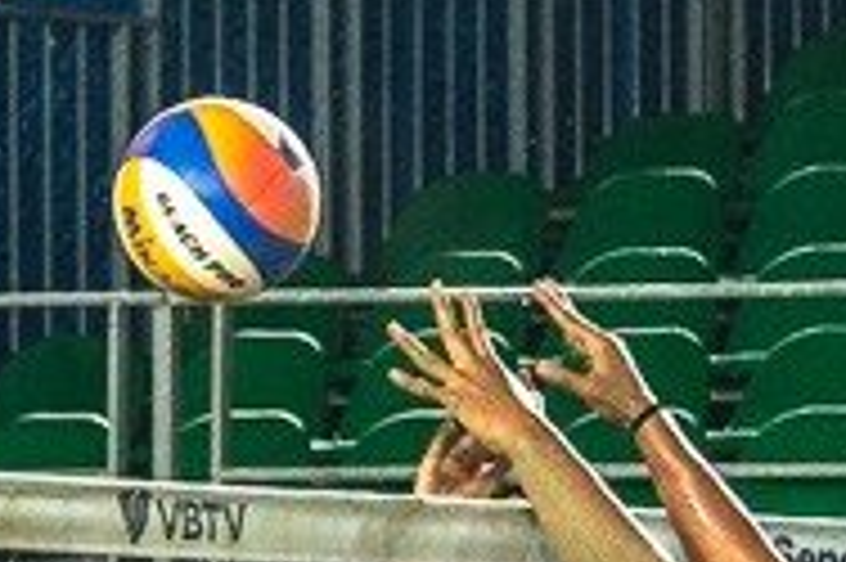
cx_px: 76
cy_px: 996
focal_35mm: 715
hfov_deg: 2.9
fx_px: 16787
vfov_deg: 1.9
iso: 1250
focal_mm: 70
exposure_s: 1/500
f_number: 5
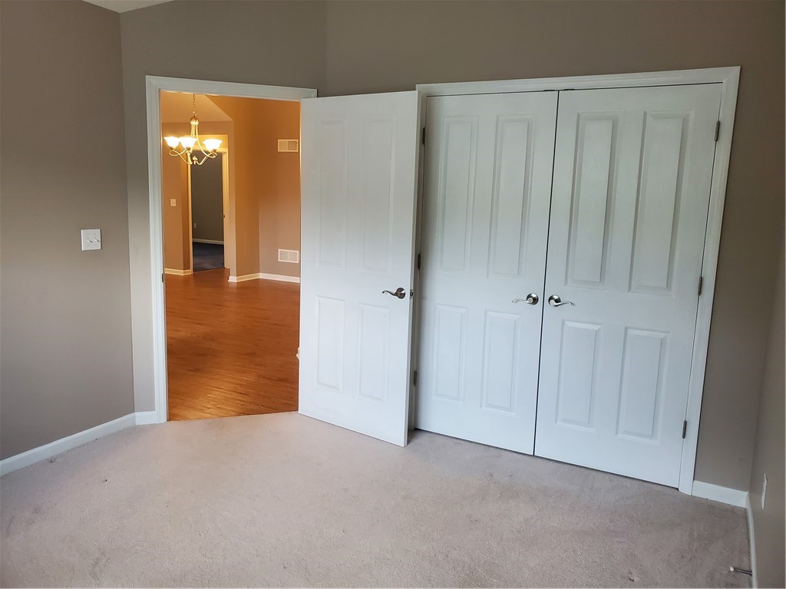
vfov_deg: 53.1
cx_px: 393
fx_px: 590
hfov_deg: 67.3
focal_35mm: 26
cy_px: 294
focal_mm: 4.3
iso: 250
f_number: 2.4
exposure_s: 1/60
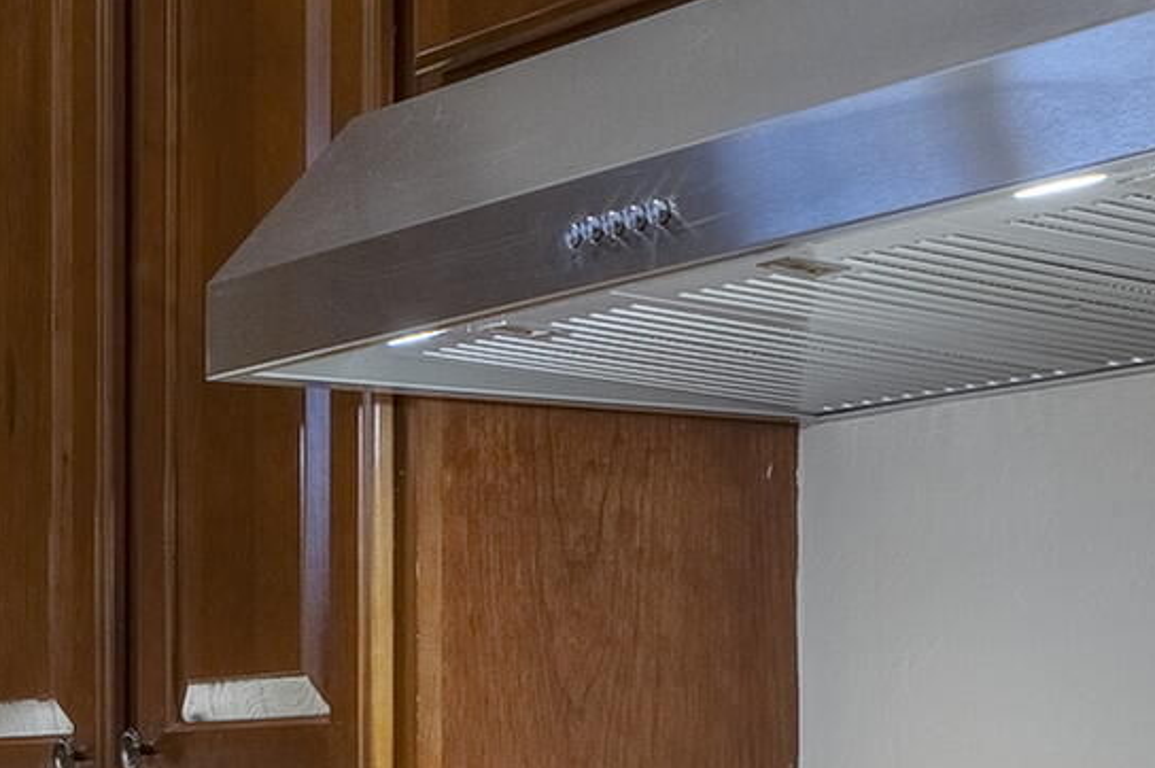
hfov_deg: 19.8
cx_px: 416
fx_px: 3302
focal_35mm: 103
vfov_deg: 13.0
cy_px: 885
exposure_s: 1/80
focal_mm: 20
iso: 200
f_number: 7.1
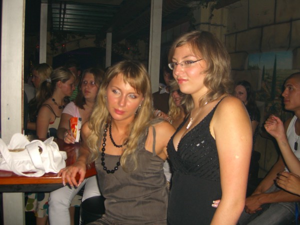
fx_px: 329
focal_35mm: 38
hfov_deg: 49.0
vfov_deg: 37.7
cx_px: 150
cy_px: 112
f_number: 2.8
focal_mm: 7.9
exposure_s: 1/60
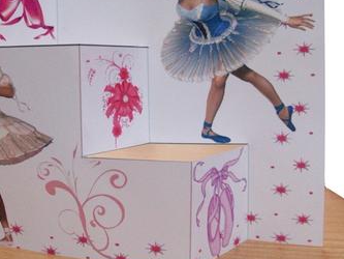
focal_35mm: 46
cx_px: 116
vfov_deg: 31.5
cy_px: 111
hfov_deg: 40.7
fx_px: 457
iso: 373
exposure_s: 1/128
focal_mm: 5.7
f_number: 2.8
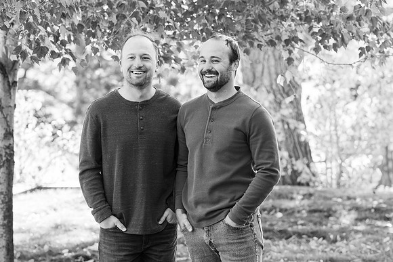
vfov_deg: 10.7
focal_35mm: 128
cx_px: 196
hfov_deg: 16.0
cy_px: 131
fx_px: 1398
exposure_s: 1/250
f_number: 5.6
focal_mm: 128
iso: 1000
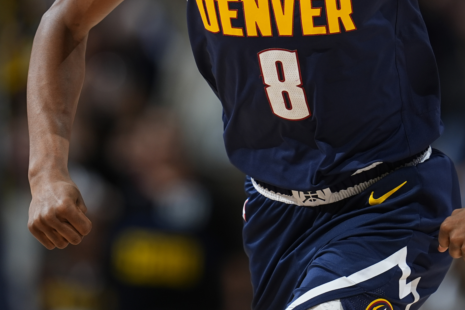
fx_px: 10579
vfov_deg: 1.7
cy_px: 14
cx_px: 181
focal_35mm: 819
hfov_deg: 2.5
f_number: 3.5
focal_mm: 400
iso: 400
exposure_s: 1/1250
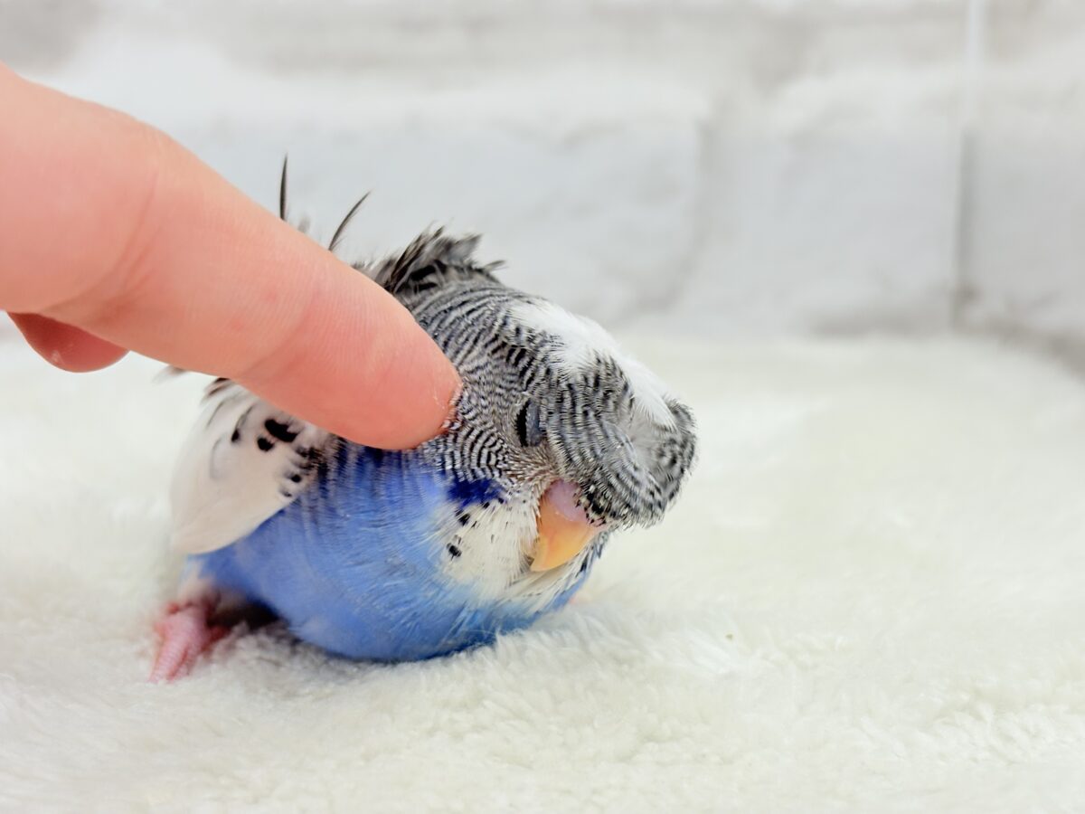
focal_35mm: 52
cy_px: 407
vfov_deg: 28.0
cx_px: 542
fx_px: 1630
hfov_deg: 36.8
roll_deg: -0.2
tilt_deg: -11.6
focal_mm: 5.96
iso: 64
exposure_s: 1/100
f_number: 1.6
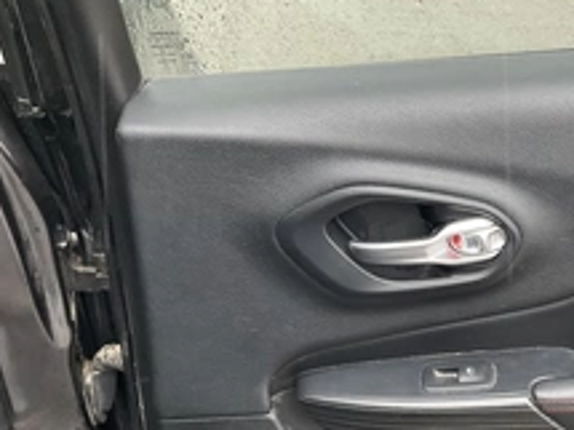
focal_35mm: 54
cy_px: 345
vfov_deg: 26.5
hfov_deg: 33.4
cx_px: 531
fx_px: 895
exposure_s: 1/77
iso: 64
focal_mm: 3
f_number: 1.8
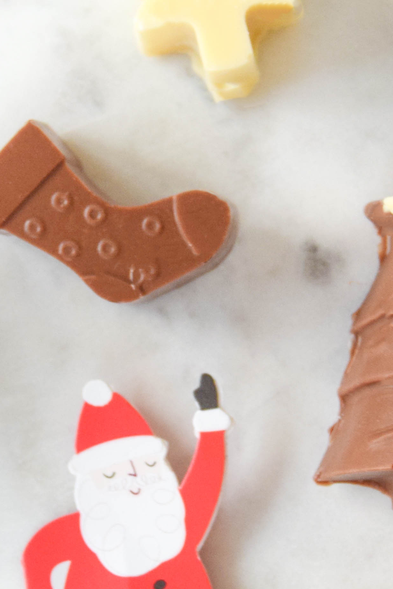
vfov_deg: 12.4
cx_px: 168
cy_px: 243
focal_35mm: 166
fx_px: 2718
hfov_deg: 8.3
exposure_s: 1/60
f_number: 4.5
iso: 720
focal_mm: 34
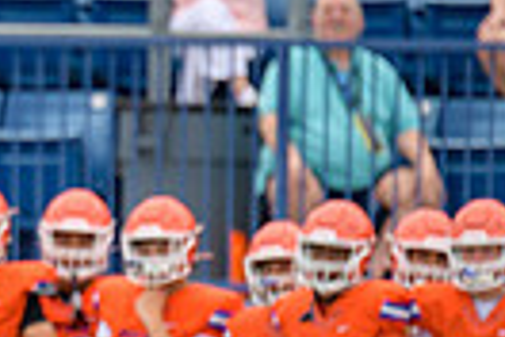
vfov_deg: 1.0
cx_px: -329
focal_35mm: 1321
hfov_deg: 1.6
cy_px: 358
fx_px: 18529
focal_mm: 300
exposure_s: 1/500
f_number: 2.8
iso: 320
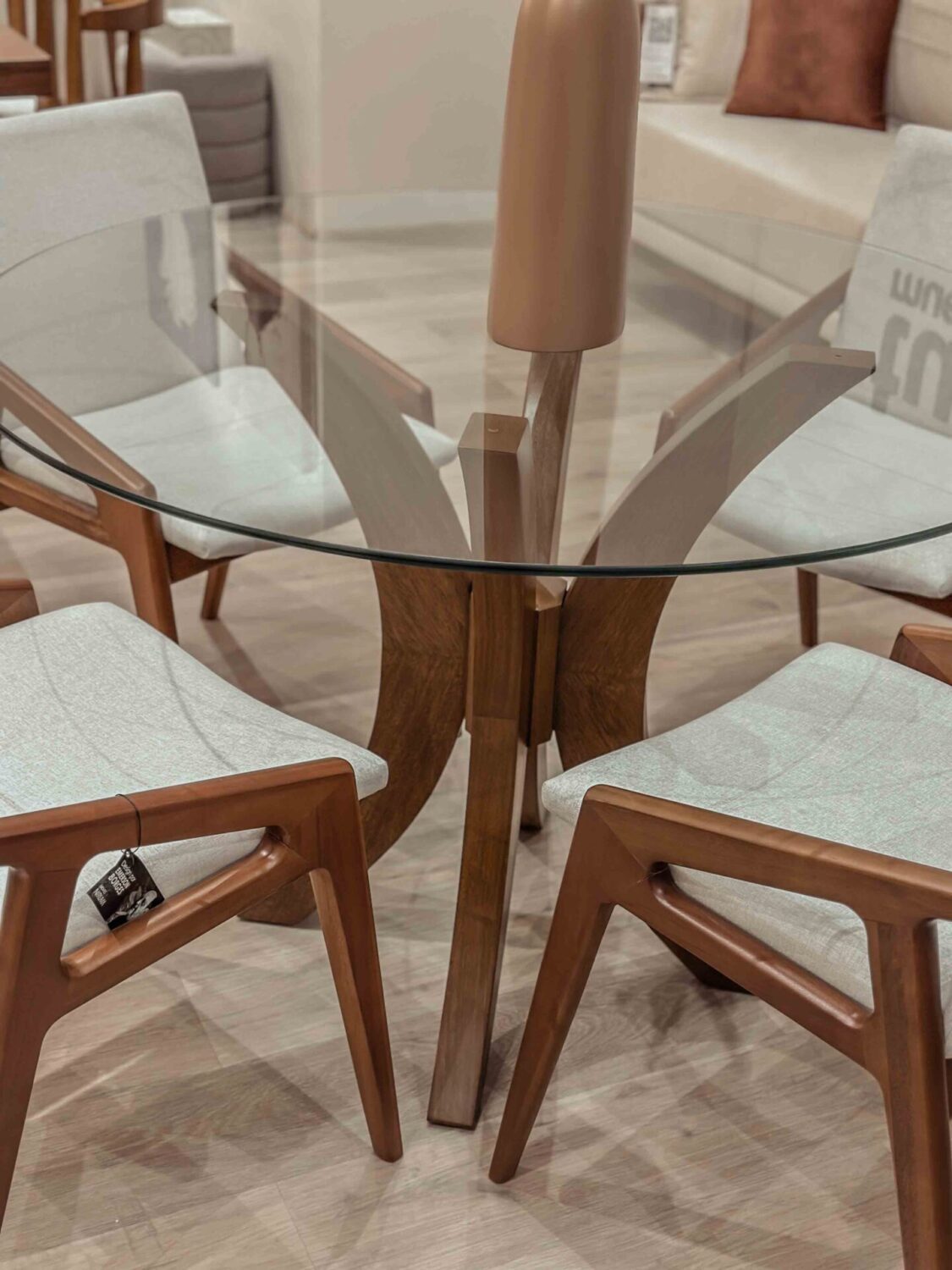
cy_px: 635
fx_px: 1760
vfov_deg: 39.7
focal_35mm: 48
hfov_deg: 30.3
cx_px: 476
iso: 100
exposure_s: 1/50
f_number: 1.78
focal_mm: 6.86
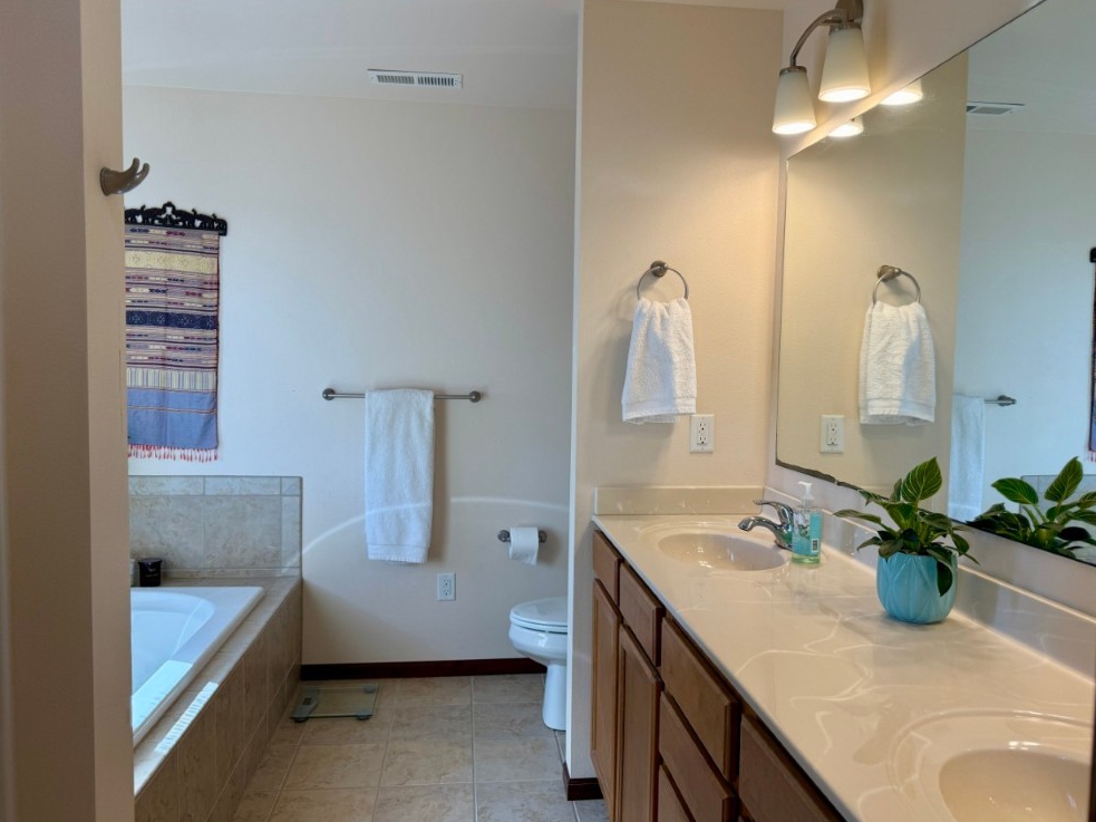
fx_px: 791
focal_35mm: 25
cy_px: 418
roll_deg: -1.0
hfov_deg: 69.4
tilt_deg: -3.0
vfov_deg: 54.9
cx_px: 549
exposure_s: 1/317
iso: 100
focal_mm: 6.76
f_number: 1.78
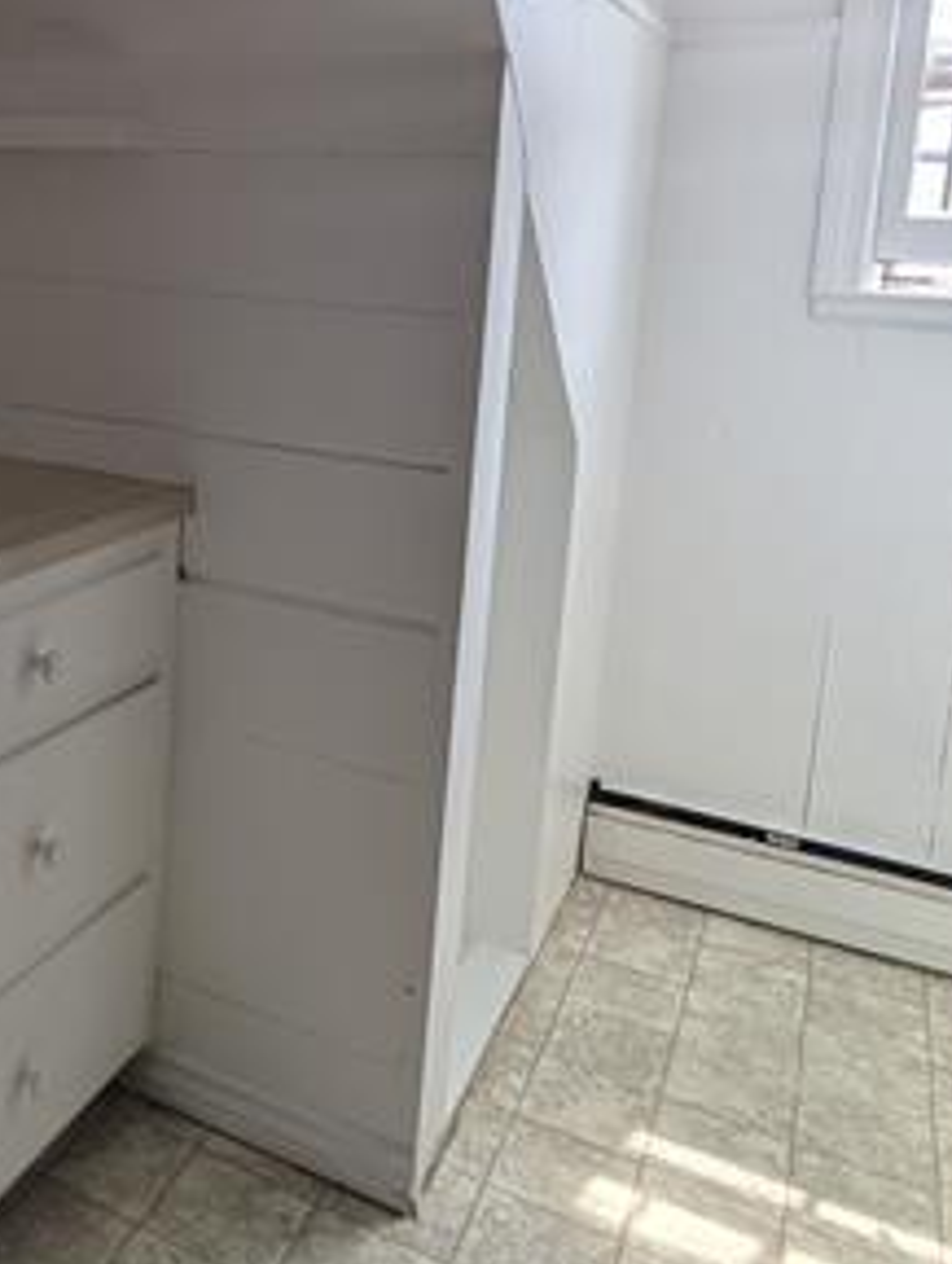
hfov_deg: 39.9
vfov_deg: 55.3
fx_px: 1170
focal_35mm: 32
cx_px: 39
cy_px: 404
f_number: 1.7
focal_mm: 2.02
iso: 60
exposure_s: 1/188
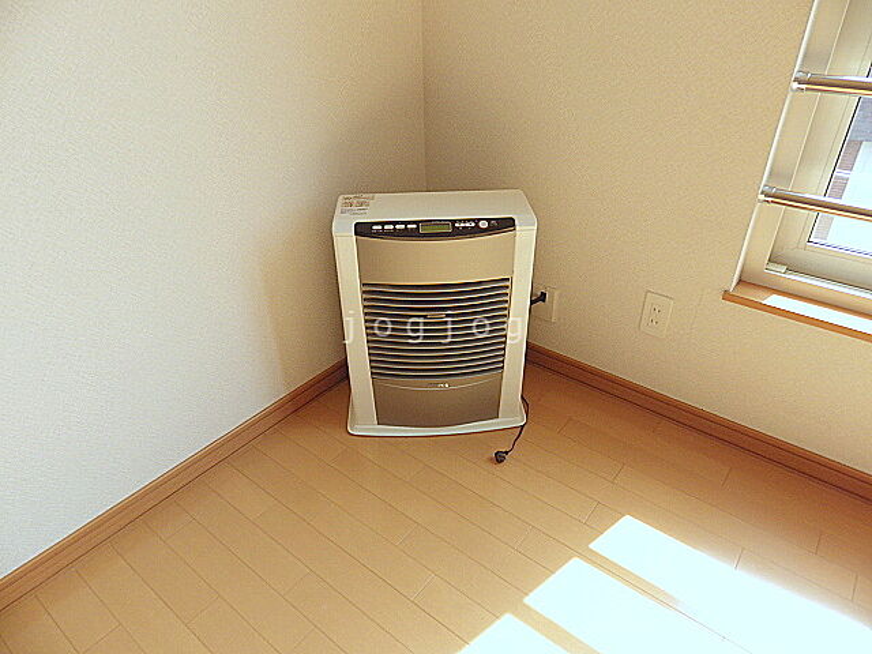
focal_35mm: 22
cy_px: 327
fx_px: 554
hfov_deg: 76.4
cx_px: 436
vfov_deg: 61.1
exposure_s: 1/160
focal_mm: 4
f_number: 3.1
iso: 100
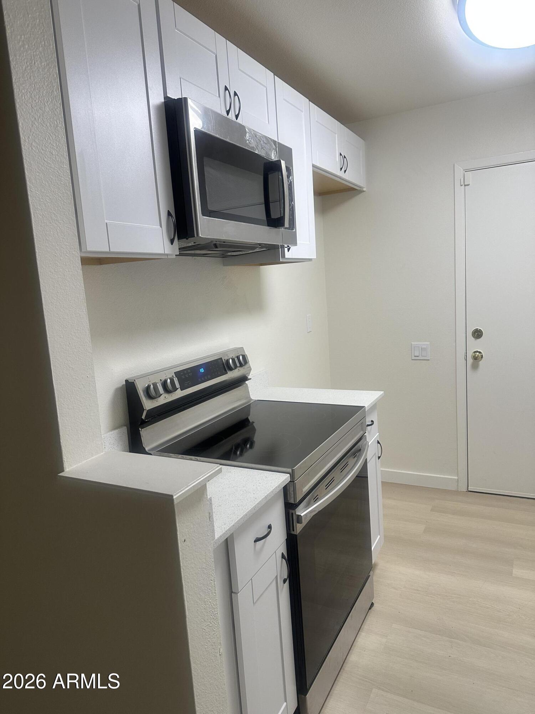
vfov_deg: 71.6
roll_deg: +3.9
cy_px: 357
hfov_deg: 56.8
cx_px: 268
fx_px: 495
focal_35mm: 24
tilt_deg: -9.2
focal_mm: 6.86
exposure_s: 1/120
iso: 160
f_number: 1.78
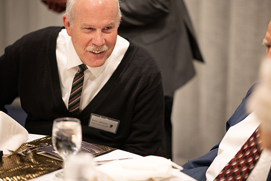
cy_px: 81
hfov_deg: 17.0
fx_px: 904
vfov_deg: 11.4
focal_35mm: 120
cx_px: 148
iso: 2000
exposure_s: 1/400
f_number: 1.4
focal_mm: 105
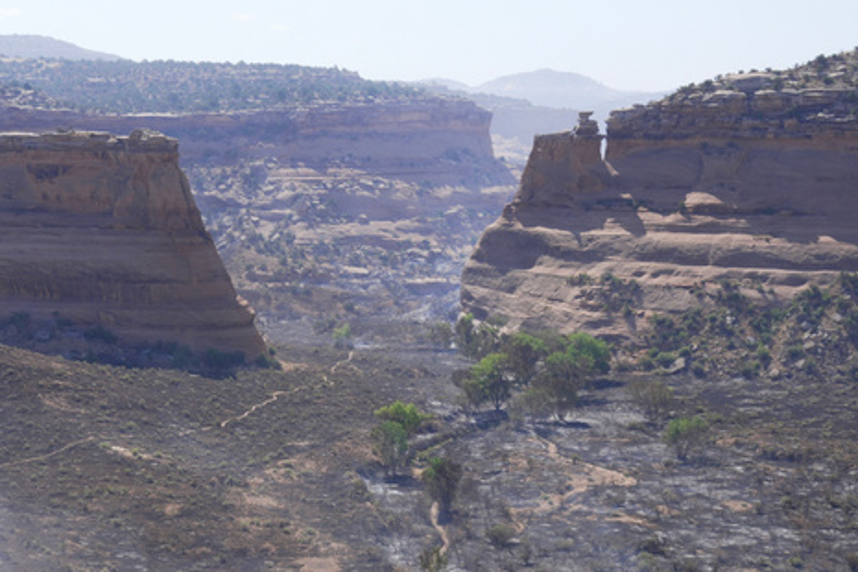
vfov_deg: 20.0
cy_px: 570
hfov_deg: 30.4
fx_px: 1573
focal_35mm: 66
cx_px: 312
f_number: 9
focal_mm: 30
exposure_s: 1/250
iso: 200
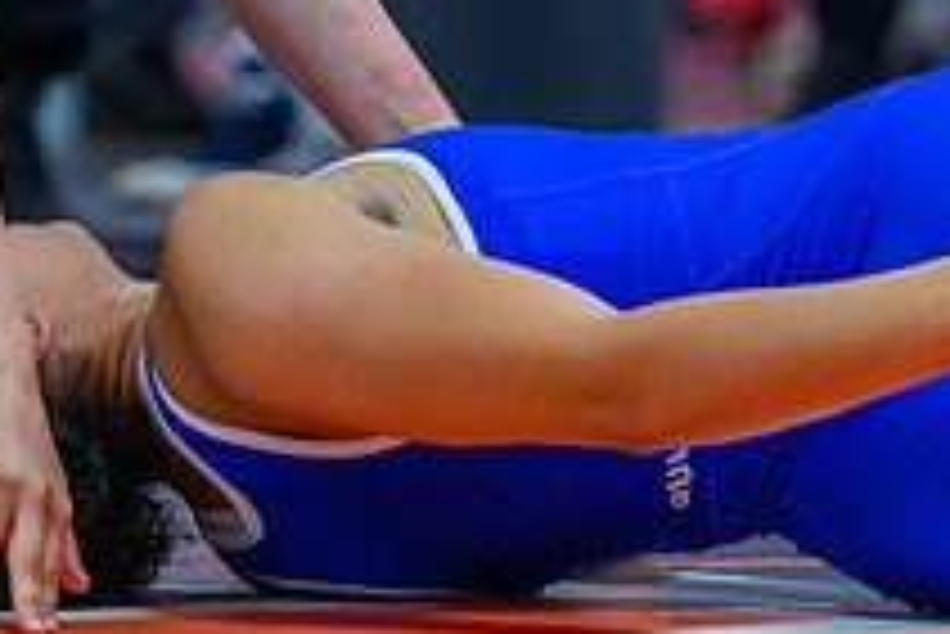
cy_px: -83
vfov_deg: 2.5
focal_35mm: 553
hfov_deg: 3.7
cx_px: 126
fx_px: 14603
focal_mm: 165
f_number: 3.2
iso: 14400
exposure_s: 1/800
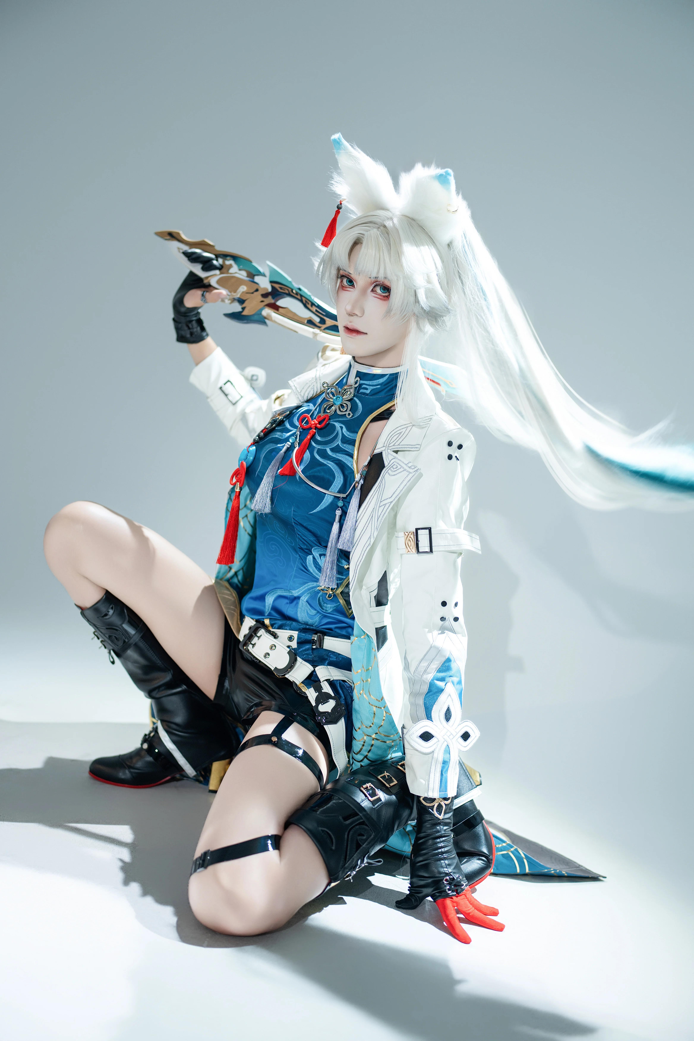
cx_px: 347
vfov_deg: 54.4
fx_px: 1012
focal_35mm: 35
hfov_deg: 37.9
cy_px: 520
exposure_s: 1/160
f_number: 1.4
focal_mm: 35
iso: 200
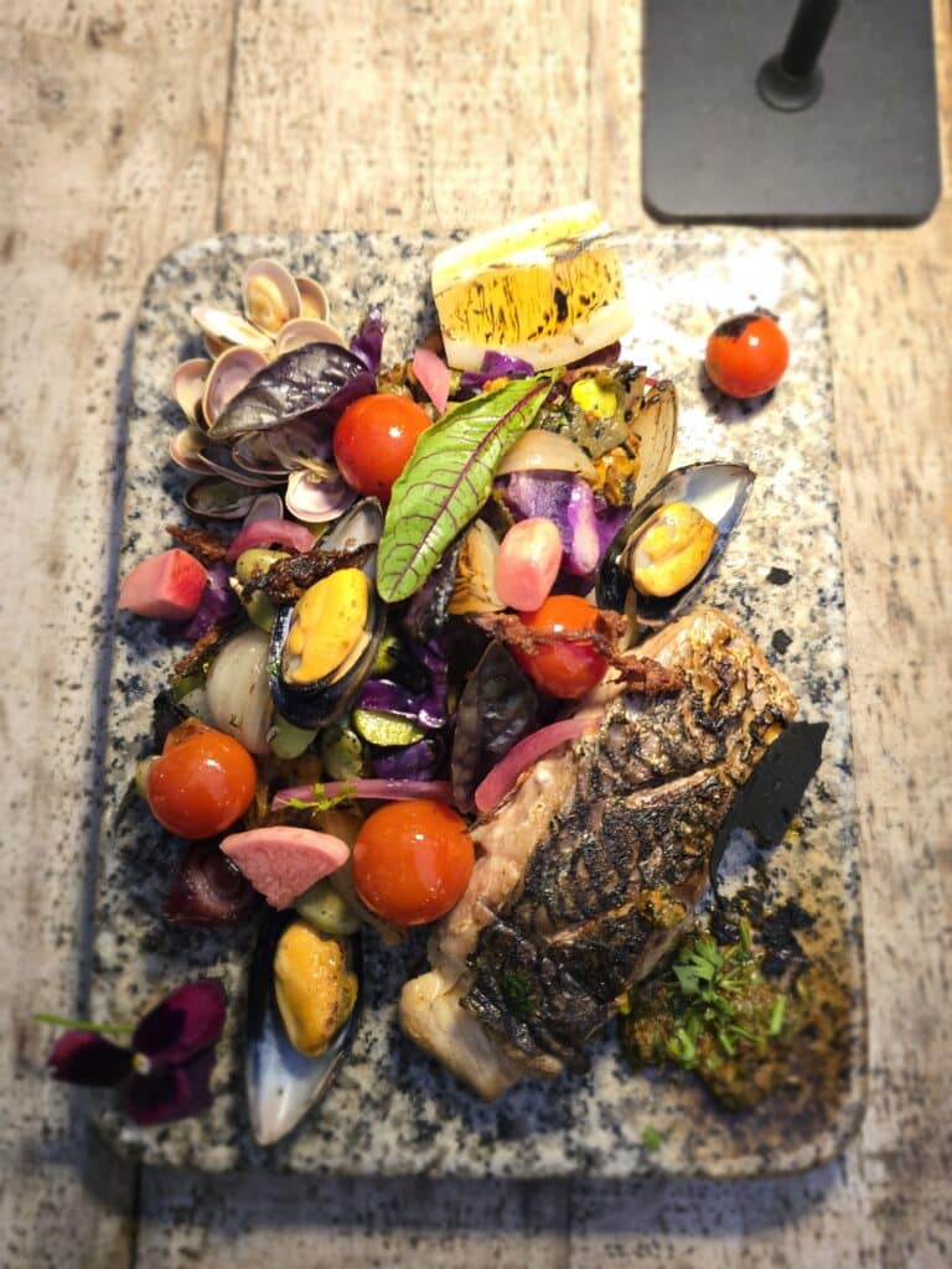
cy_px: 634
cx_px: 476
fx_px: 843
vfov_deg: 73.9
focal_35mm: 23
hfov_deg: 58.9
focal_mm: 6.3
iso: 640
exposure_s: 1/33.3
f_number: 1.7
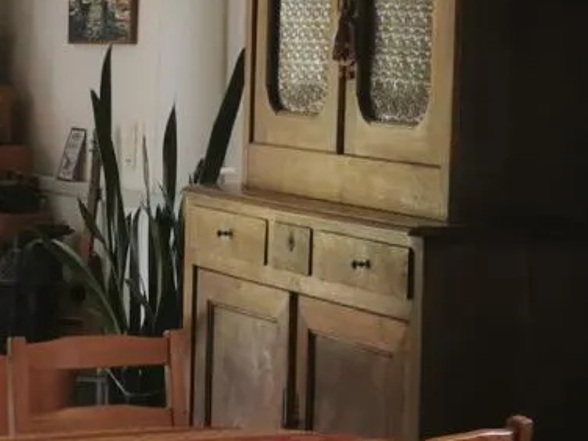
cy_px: 103
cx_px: 413
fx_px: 2344
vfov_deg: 10.7
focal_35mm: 138
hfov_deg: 14.3
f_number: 1.6
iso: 100
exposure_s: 1/100
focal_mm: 5.56
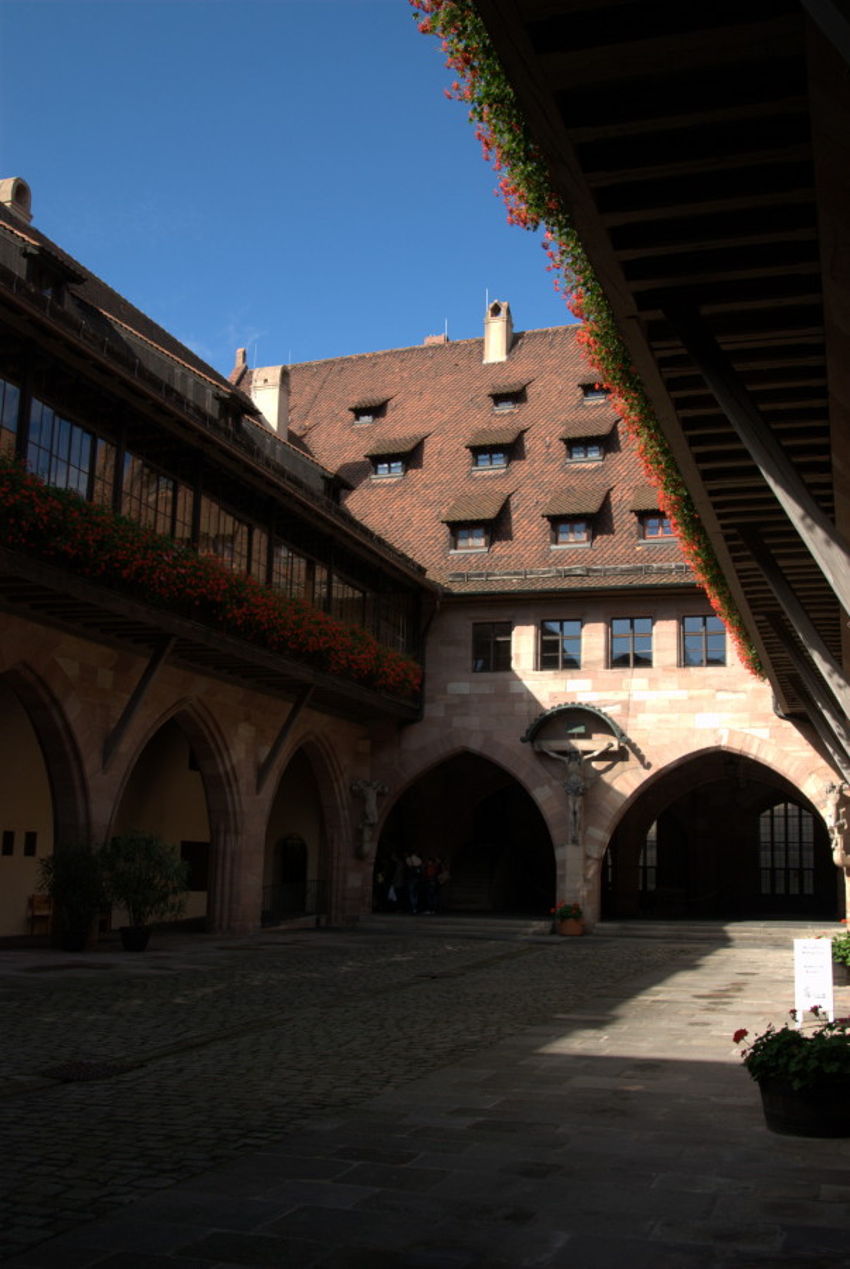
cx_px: 425
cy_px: 634
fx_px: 1271
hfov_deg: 37.0
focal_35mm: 36
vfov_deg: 53.1
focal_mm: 24
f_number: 8
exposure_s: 1/250
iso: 200
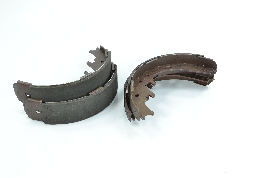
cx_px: 133
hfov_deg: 45.0
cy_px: 89
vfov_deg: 30.8
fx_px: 321
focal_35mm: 44
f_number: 7.1
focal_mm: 29
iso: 100
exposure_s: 1/25
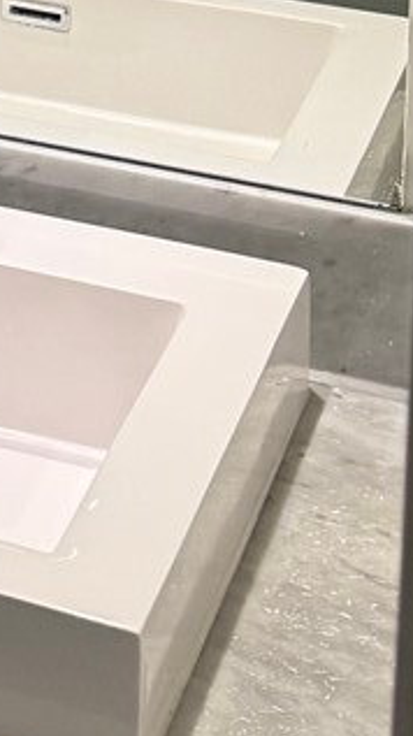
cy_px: -578
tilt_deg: -5.2
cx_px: -907
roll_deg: +0.4
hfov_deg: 7.7
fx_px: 2573
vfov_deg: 14.4
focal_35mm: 132
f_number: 1.78
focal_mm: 6.76
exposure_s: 1/120
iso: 160
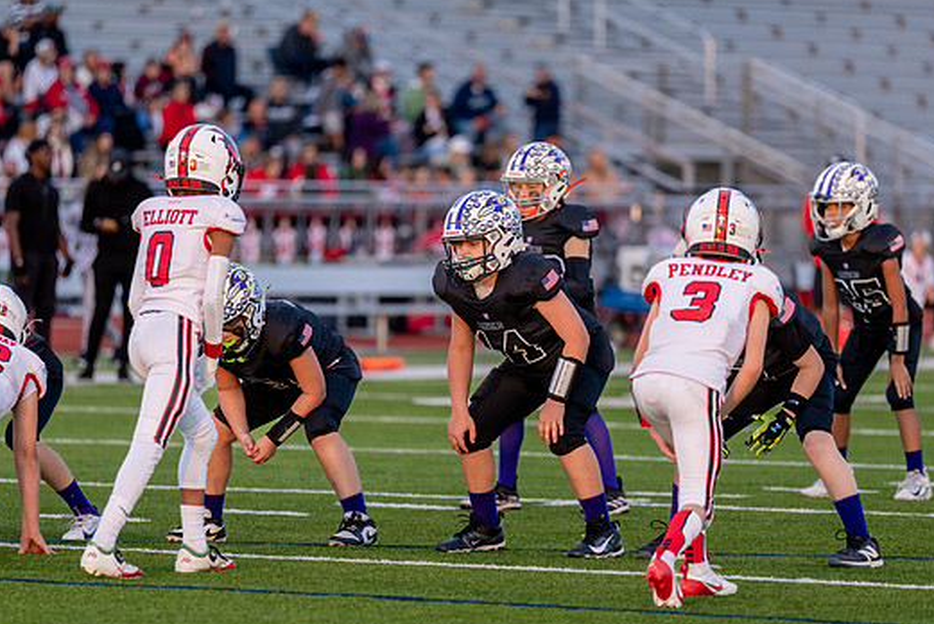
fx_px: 7606
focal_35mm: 293
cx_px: 494
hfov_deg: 7.0
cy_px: 330
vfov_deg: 4.7
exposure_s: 1/1250
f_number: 2.8
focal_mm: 200
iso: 500
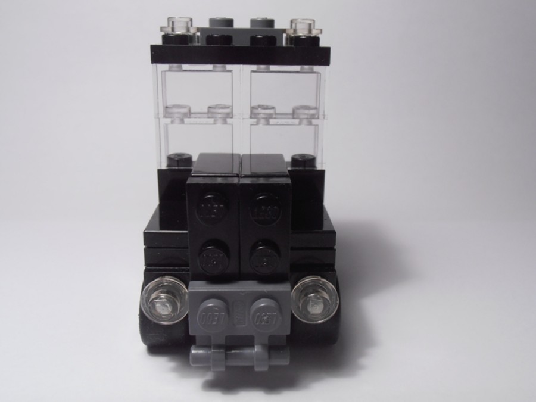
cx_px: 268
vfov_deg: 38.7
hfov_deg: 50.1
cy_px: 201
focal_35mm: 37
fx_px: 573
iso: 80
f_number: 3.9
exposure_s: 1/40
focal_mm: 6.61
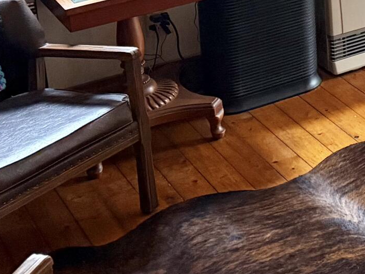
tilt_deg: -12.2
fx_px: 1075
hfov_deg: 17.0
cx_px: 579
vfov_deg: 13.5
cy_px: -163
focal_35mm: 102
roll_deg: +1.5
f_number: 1.78
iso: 500
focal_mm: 6.76
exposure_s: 1/60
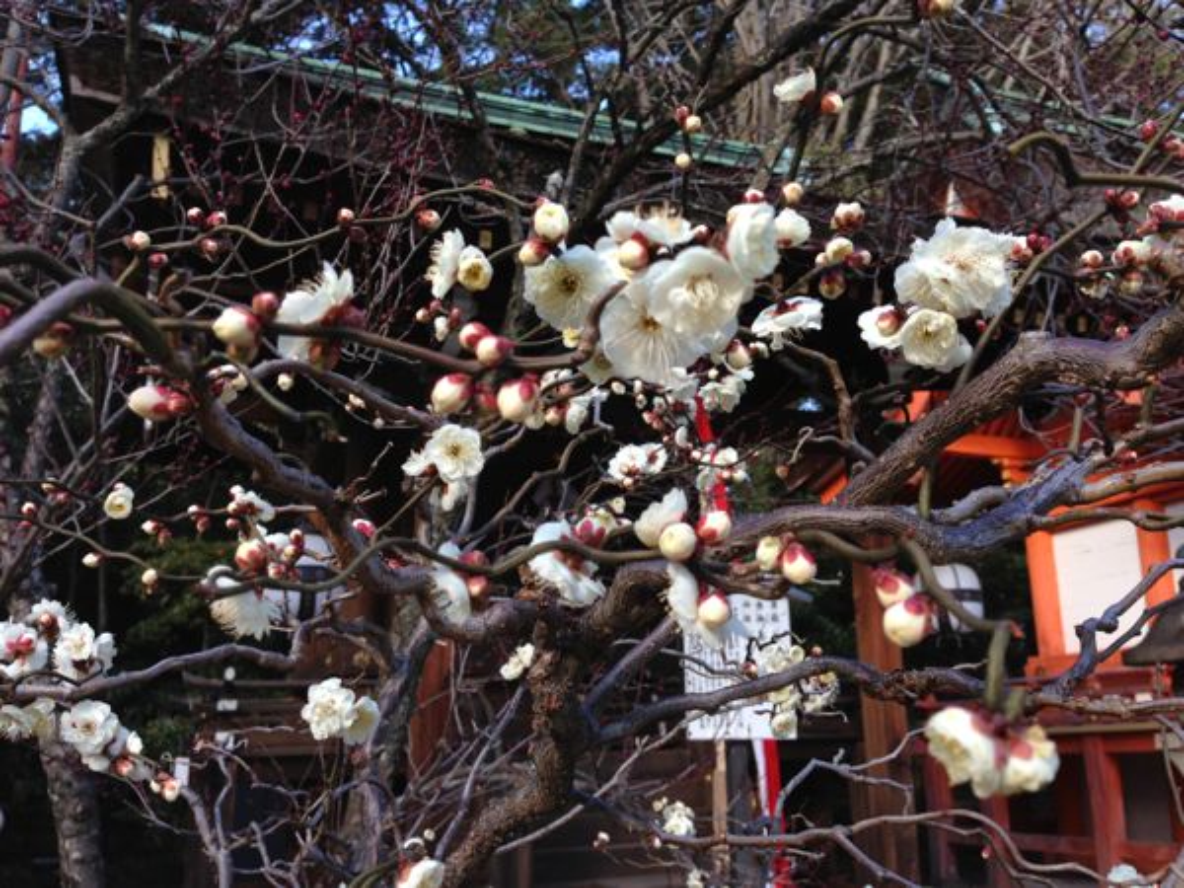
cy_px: 444
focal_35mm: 33
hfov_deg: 55.4
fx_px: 1129
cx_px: 592
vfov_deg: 42.9
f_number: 2.4
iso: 50
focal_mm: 4.13
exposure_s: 1/347
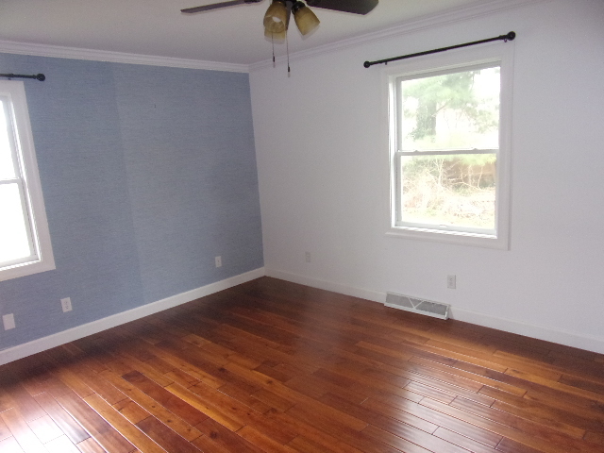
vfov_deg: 56.8
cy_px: 226
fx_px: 419
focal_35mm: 24
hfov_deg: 71.6
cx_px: 302
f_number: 3.3
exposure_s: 1/34
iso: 200
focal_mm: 4.3
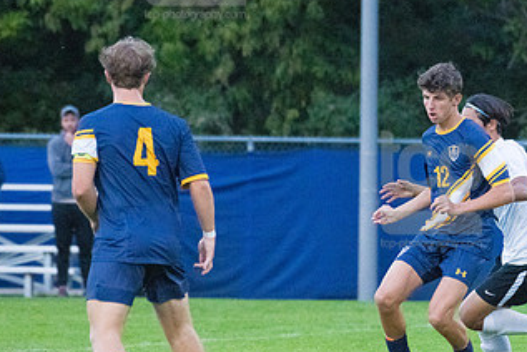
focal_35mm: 512
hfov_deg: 4.0
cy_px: 190
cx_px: 432
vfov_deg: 2.7
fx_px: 7502
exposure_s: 1/2000
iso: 6400
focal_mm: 280
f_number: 5.6
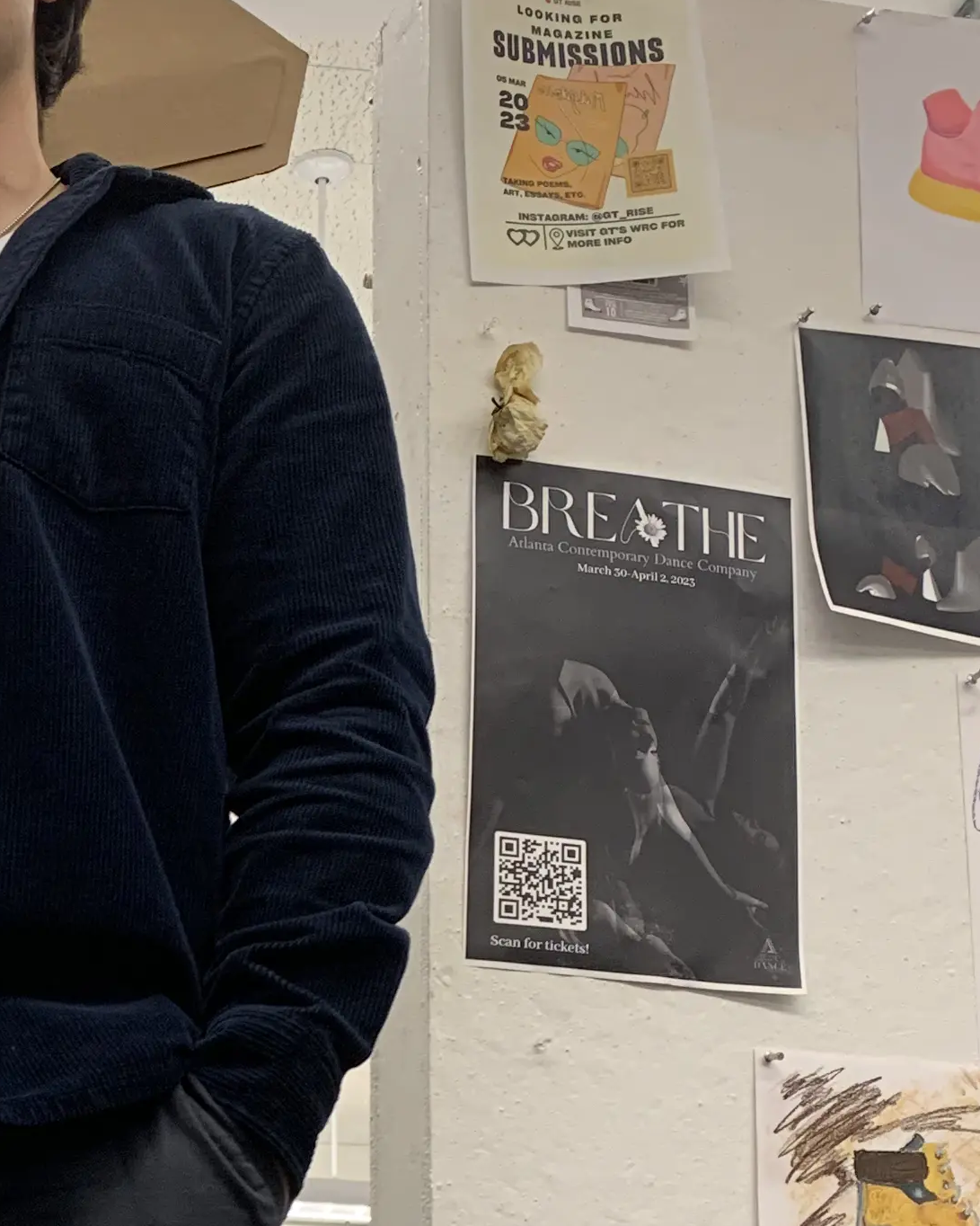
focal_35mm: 75
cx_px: -249
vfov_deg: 24.1
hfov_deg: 19.1
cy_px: 1266
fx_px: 2719
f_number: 1.8
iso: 125
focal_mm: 4.25
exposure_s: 1/60
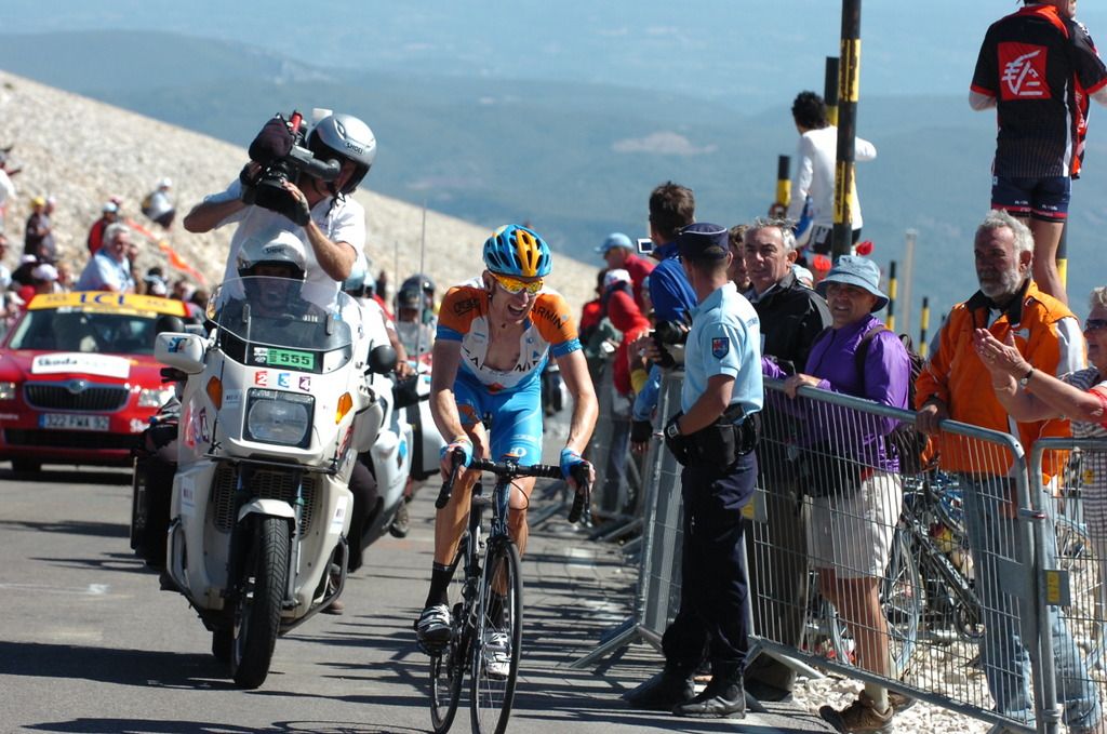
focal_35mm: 195
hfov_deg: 10.6
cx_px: 554
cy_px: 367
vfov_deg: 7.0
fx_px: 5986
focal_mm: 130
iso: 400
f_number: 8
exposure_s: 1/1000
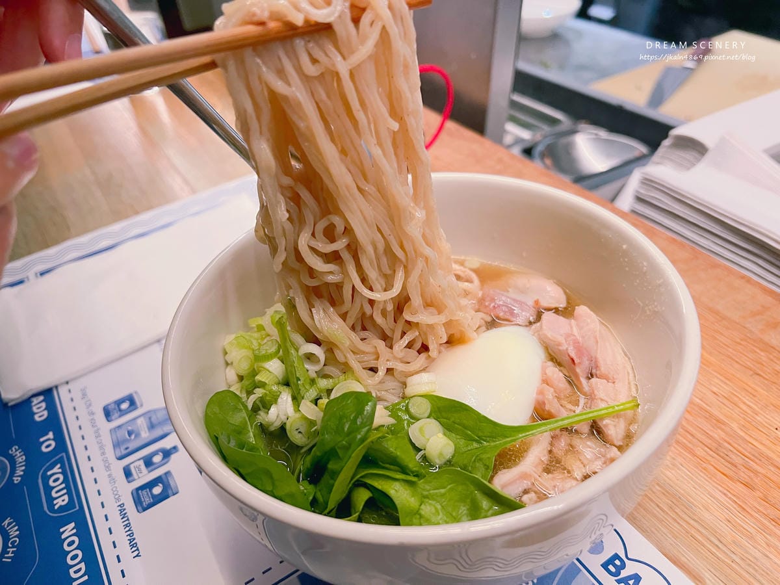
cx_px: 390
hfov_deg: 67.3
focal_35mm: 26
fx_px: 586
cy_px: 292
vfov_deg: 53.1
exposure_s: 1/60
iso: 320
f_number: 1.5
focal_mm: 5.7
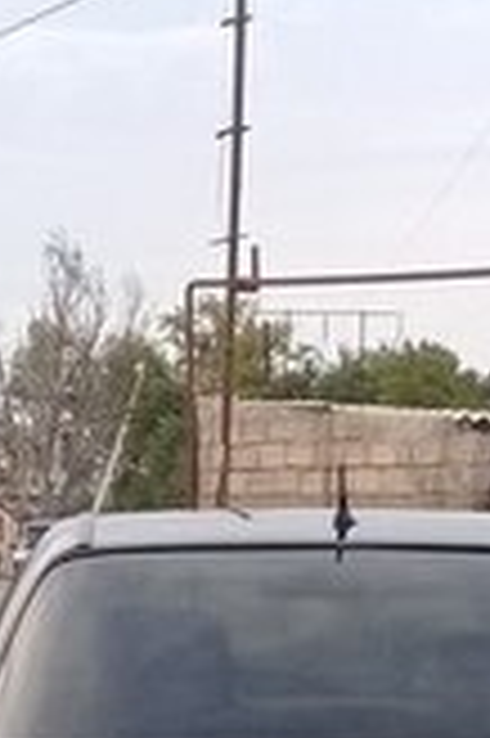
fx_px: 2660
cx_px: 261
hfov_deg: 10.5
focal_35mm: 130
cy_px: 943
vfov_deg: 15.1
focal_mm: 3.3
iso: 80
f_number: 2.2
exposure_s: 1/100
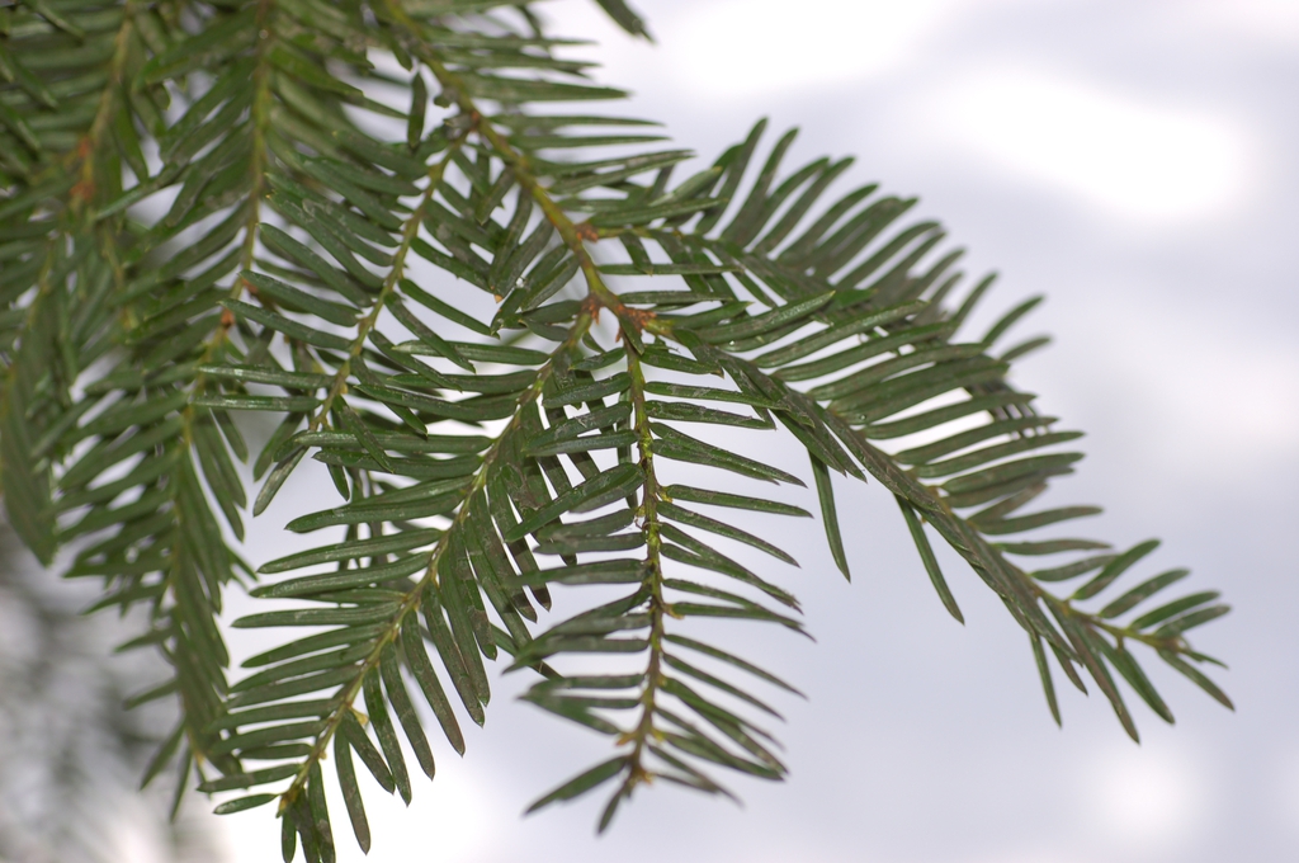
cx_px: 650
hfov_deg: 19.5
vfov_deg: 13.0
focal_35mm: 105
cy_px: 432
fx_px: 3784
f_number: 4
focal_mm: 70
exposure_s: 1/250
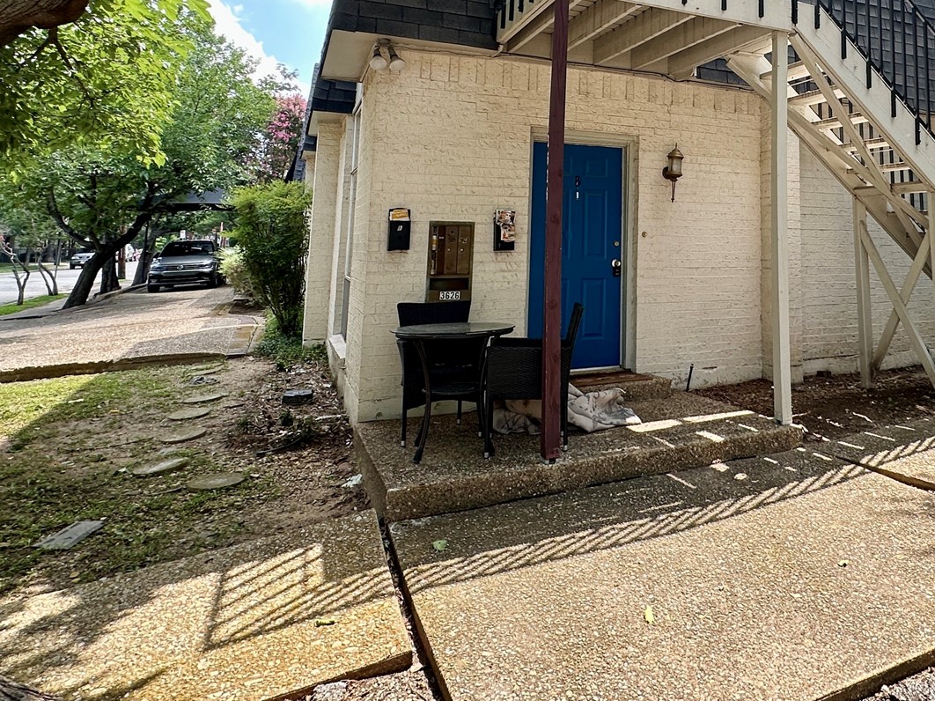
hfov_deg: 62.4
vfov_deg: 48.6
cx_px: 676
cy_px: 148
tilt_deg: +8.1
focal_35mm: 27
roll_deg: +0.1
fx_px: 729
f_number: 2.2
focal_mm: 2.22
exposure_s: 1/250
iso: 40
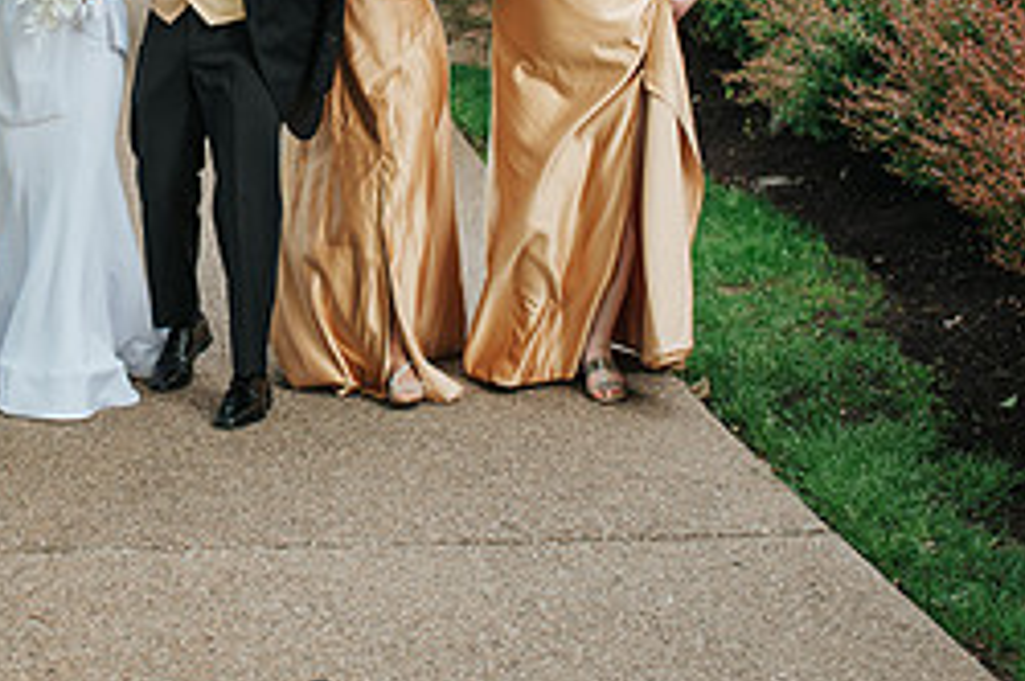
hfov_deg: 22.7
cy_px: 18
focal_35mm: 87
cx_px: 68
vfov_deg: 15.4
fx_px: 2474
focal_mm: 35
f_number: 3.5
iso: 450
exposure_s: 1/500
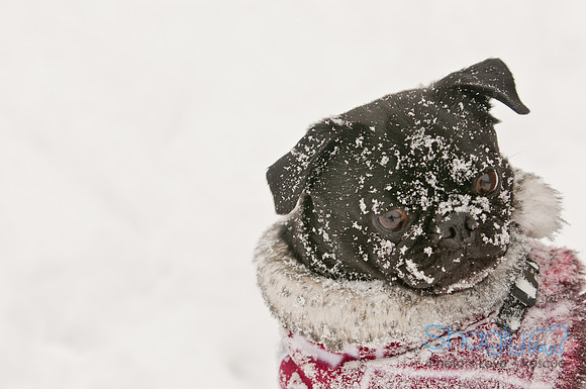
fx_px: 2243
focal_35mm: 138
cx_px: 293
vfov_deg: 9.9
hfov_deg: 14.9
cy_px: 194
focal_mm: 92
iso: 200
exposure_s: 1/640
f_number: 5.6
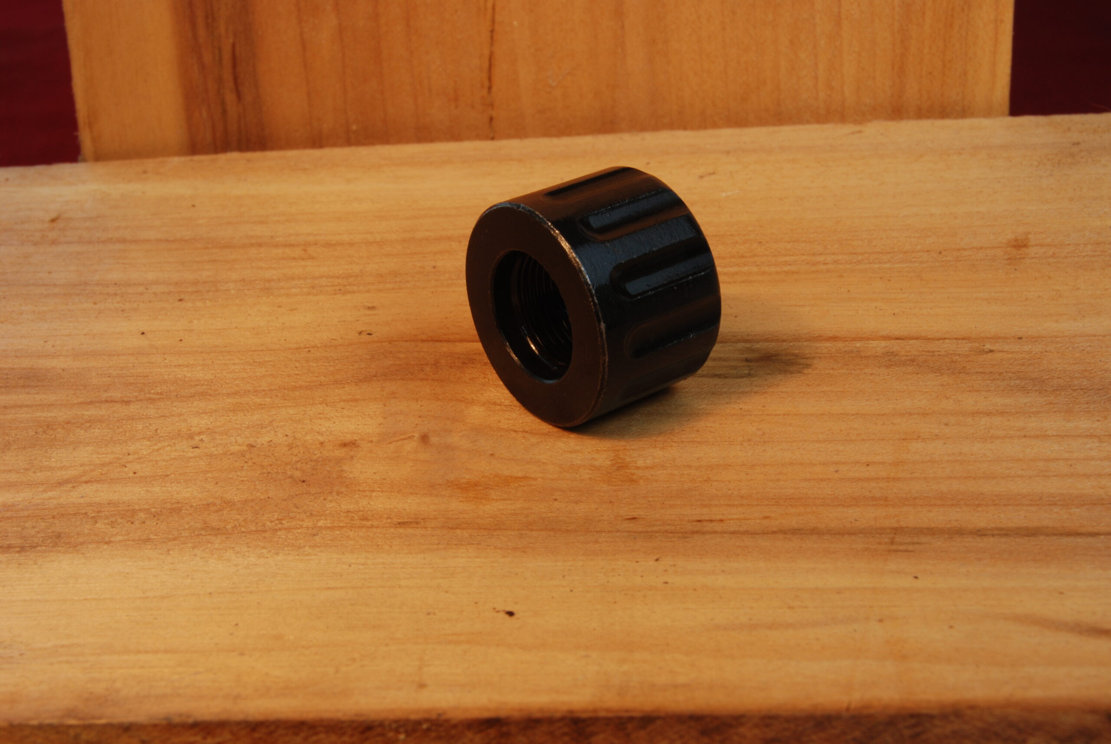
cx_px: 556
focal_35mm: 60
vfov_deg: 22.7
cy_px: 372
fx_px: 1854
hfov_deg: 33.4
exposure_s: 1/10
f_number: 20
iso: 200
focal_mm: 40
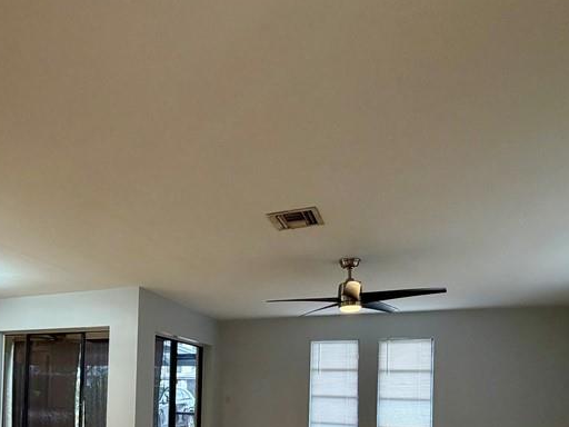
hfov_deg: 61.6
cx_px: 181
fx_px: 460
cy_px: 379
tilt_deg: +1.4
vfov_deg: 45.4
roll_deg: -1.0
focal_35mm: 28
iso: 250
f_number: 2.2
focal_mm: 2.22
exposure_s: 1/120
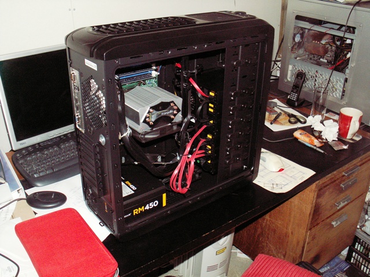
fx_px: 374
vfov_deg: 40.7
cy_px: 138
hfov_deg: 52.6
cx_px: 185
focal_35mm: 35
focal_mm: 5.86
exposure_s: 1/40
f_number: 2.8
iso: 160
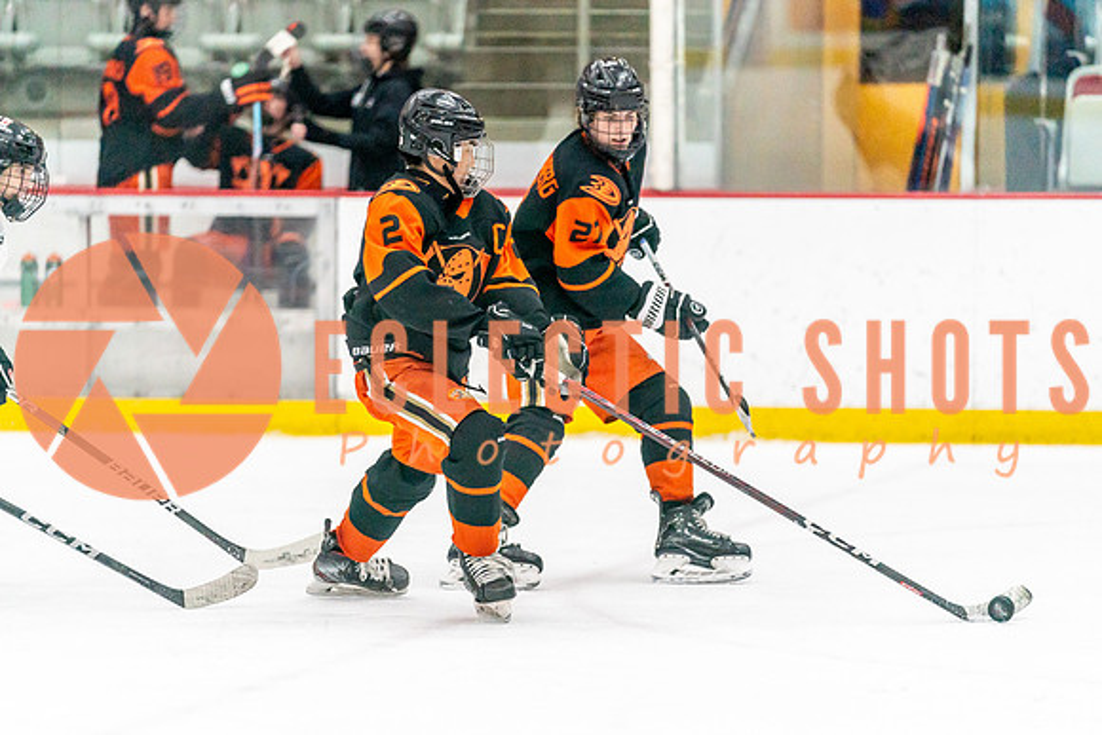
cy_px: 368
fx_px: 7079
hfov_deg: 8.9
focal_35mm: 231
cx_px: 488
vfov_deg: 5.9
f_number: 2.8
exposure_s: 1/1250
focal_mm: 200
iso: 3200
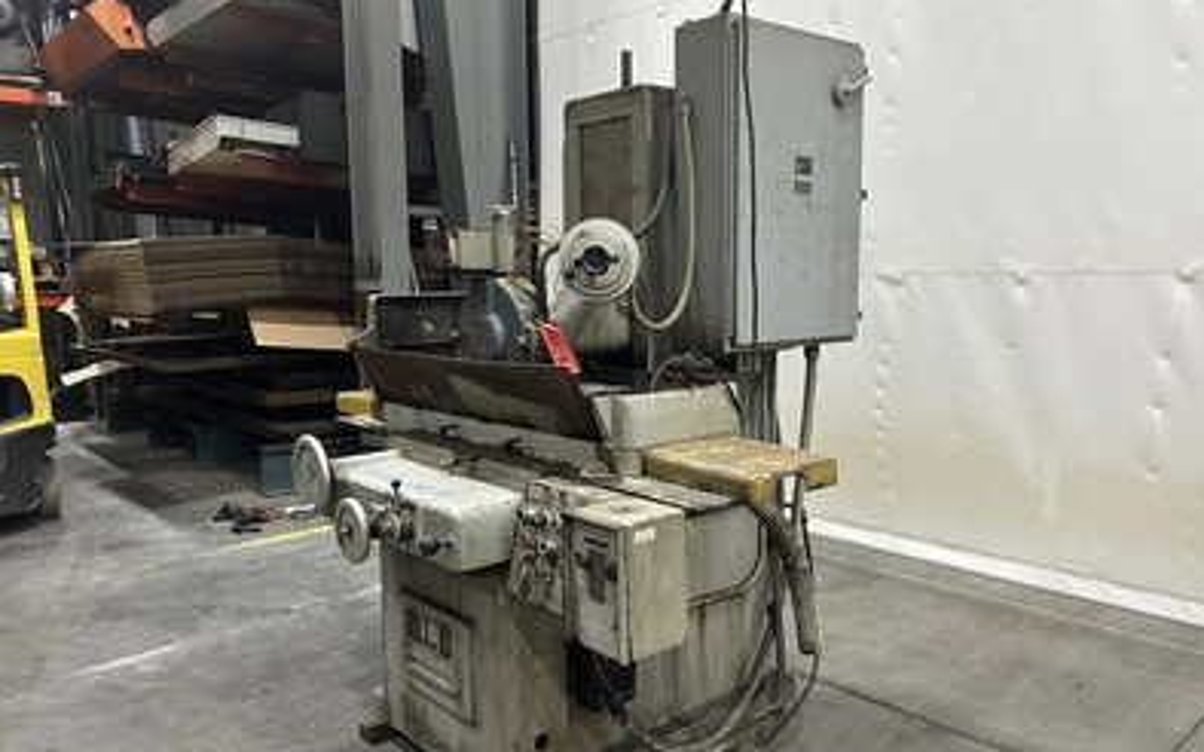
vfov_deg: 44.5
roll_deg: +0.4
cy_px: 404
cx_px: 608
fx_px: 918
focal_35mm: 28
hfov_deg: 66.5
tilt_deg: -6.9
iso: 250
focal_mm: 5.7
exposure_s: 1/60
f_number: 1.5
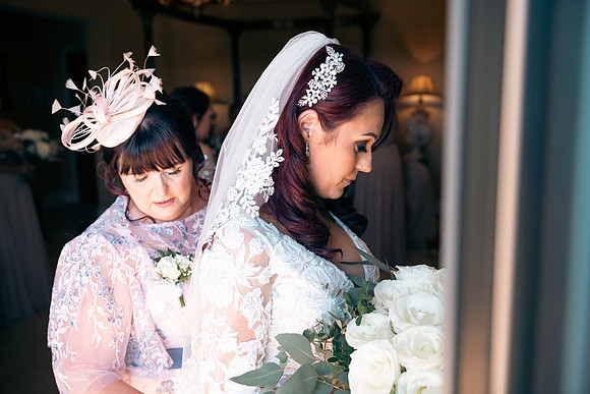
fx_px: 590
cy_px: 197
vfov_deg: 36.9
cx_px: 295
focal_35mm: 36
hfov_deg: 53.1
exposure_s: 1/320
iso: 320
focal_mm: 36
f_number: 3.5
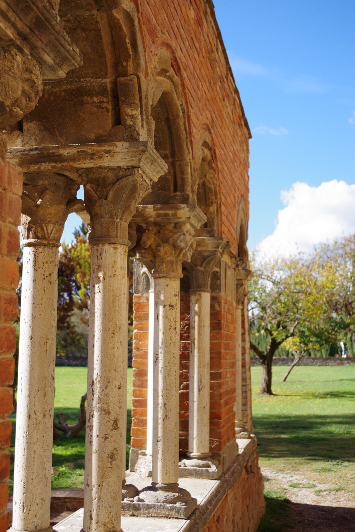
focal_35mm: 48
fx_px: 710
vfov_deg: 41.1
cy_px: 266
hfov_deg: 28.1
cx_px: 178
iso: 200
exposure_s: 1/500
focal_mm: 32
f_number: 4.5
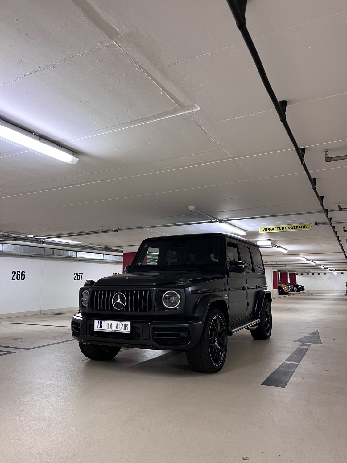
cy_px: 232
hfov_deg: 53.1
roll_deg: +0.2
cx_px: 174
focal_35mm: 26
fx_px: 348
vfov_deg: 67.3
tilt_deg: +7.1
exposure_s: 1/50
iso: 320
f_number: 1.6
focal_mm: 5.1
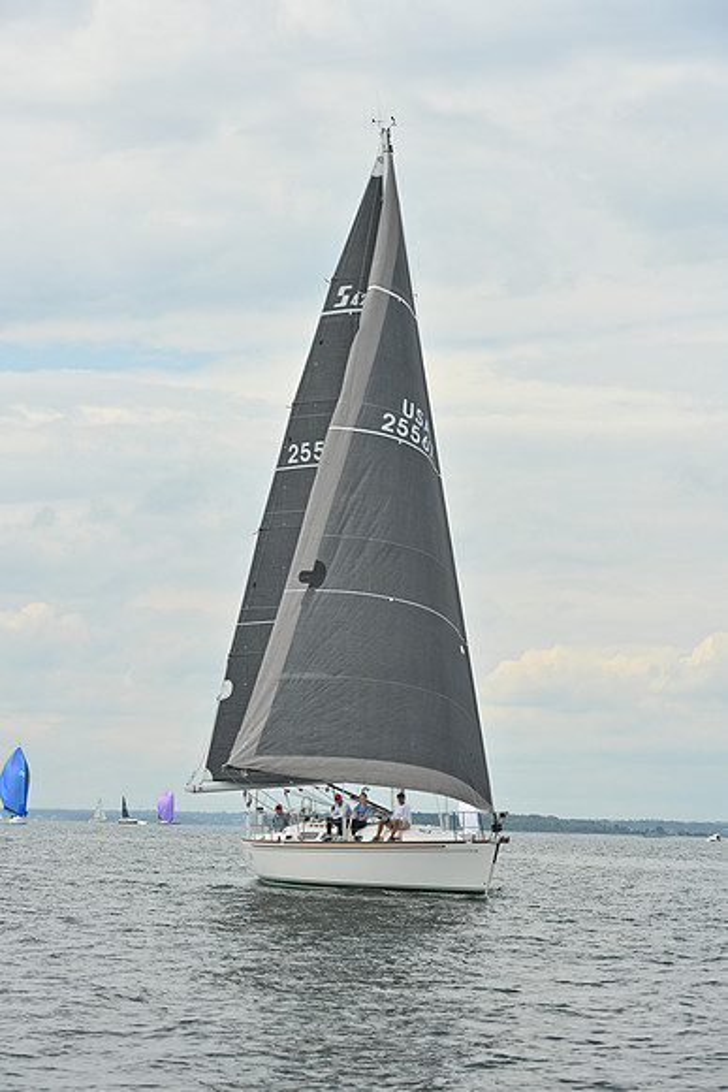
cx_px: 364
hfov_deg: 12.5
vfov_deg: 18.6
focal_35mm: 110
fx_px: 3334
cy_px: 546
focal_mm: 110
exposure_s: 1/1250
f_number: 9
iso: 320
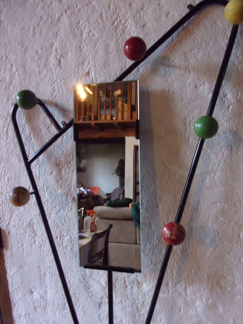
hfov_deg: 49.8
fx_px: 262
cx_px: 122
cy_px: 162
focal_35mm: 28
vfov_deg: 63.4
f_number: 3.9
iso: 544
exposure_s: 1/17
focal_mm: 5.1
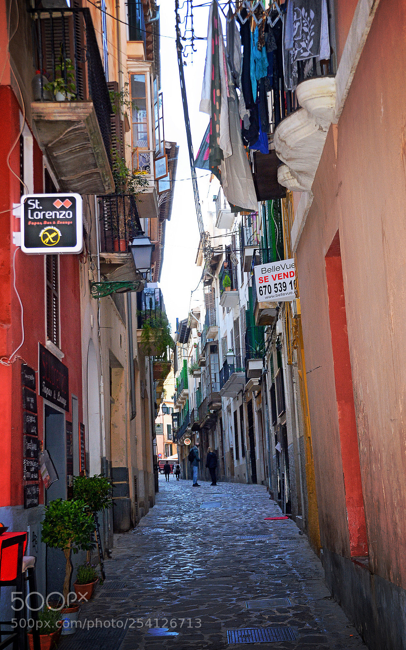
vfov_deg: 37.2
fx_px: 965
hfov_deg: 23.8
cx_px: 205
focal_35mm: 55
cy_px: 324
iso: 500
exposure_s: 1/60
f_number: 4.5
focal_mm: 35
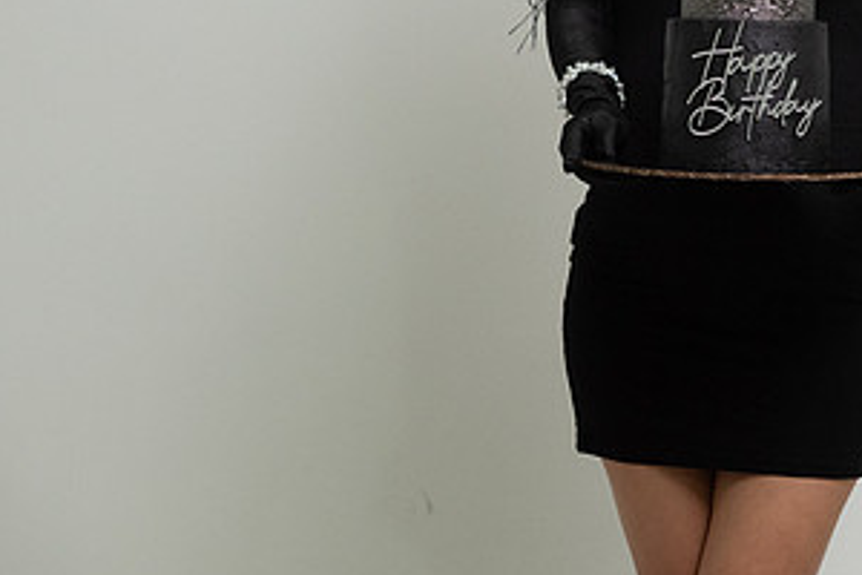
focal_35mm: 116
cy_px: 59
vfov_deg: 11.7
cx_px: 738
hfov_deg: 17.4
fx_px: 2777
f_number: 5.6
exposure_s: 1/320
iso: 3200
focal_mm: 60
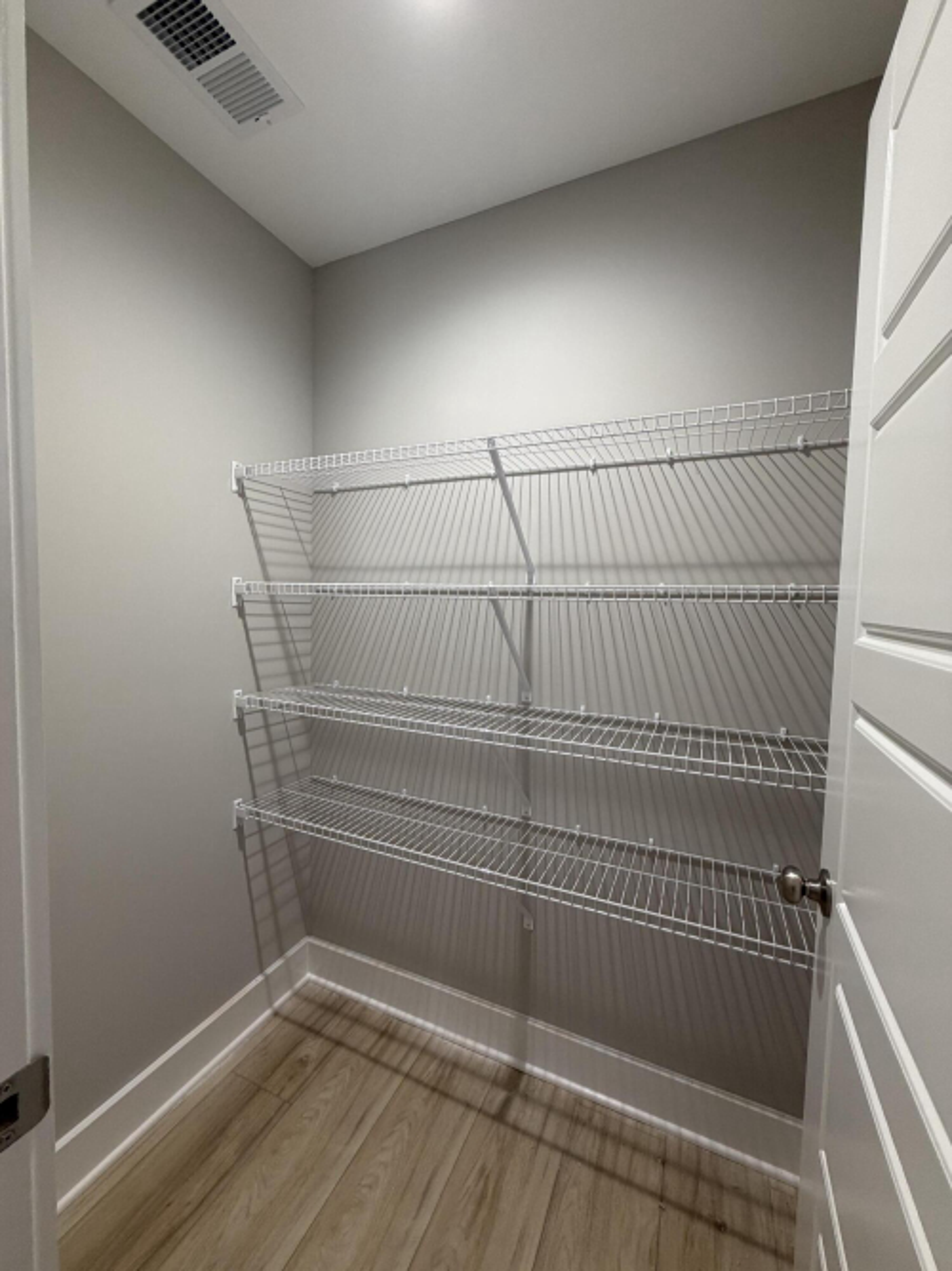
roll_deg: +0.2
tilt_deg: -3.6
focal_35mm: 14
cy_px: 636
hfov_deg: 85.7
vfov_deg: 102.1
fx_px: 514
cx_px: 476
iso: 200
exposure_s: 1/60
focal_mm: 2.22
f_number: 2.2
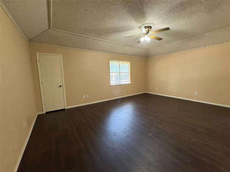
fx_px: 93
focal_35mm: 14
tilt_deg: -7.1
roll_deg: +1.8
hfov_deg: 102.1
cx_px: 115
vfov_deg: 85.7
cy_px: 86
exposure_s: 1/60
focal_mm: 2.22
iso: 320
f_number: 2.2
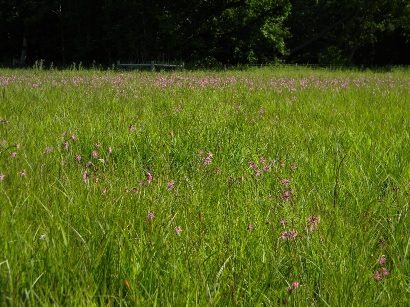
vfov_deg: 20.7
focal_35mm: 71
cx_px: 205
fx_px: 841
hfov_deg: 27.4
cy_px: 154
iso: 80
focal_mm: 12.9
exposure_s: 1/520
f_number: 4.3
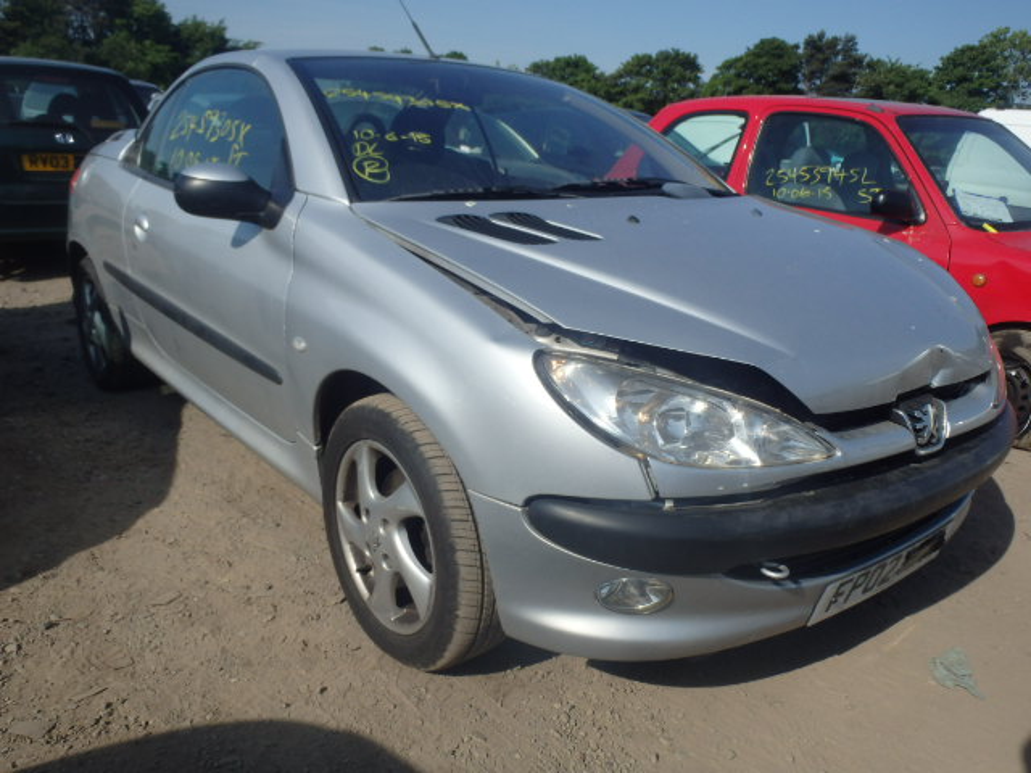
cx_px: 516
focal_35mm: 28
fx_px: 834
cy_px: 386
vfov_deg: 49.7
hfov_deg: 63.4
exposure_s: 1/160
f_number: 11
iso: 125
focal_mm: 5
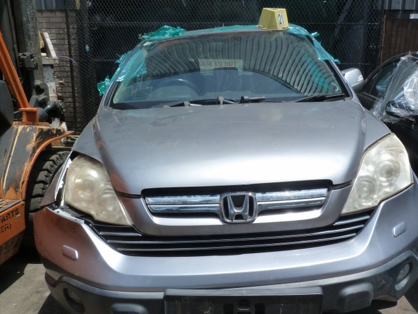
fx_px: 374
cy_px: 182
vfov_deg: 45.3
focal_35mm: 31
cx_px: 248
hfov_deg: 57.9
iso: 125
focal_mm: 4.5
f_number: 5.6
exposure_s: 1/400
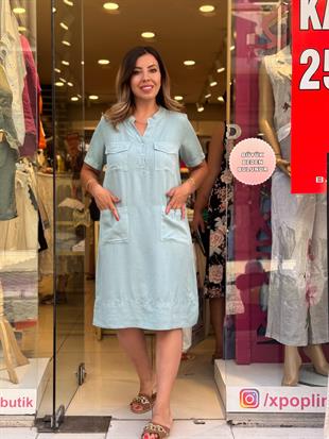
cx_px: 164
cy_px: 220
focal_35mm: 48
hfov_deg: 30.3
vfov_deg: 39.6
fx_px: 608
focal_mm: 6.76
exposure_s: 1/216
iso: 64
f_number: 1.78
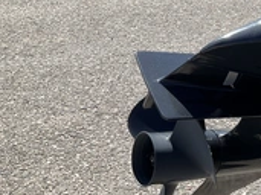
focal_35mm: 68
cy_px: 40
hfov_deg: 26.3
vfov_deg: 21.3
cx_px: 290
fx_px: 512
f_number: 1.8
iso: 25
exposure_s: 1/1250
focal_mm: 3
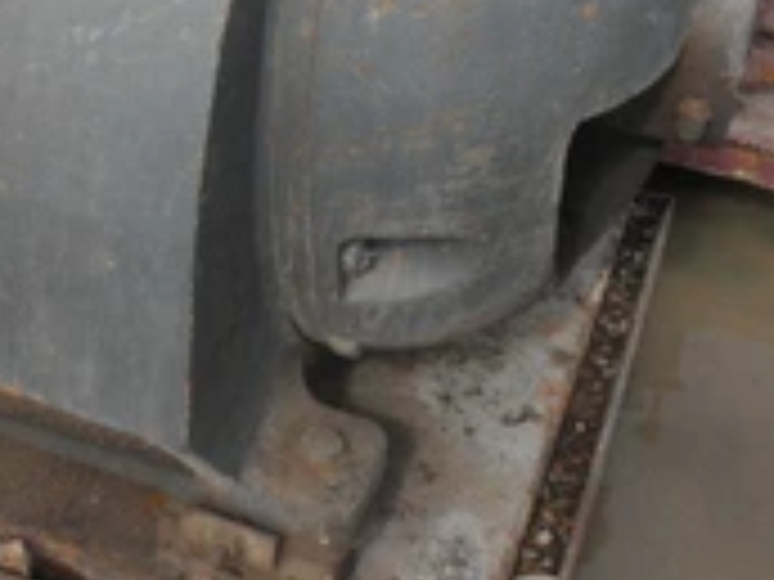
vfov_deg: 21.6
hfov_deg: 29.3
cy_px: -27
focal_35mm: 65
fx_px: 1453
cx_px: 176
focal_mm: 5
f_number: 8.5
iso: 64
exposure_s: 1/100
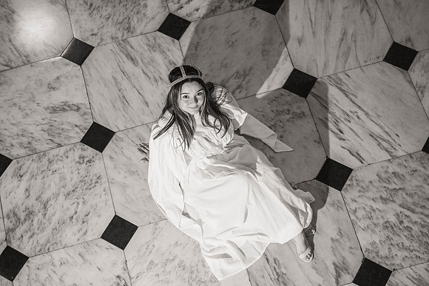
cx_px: 207
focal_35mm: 73
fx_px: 865
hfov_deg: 27.8
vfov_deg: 18.8
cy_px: 138
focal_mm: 70
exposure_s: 1/125
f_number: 4
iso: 1600
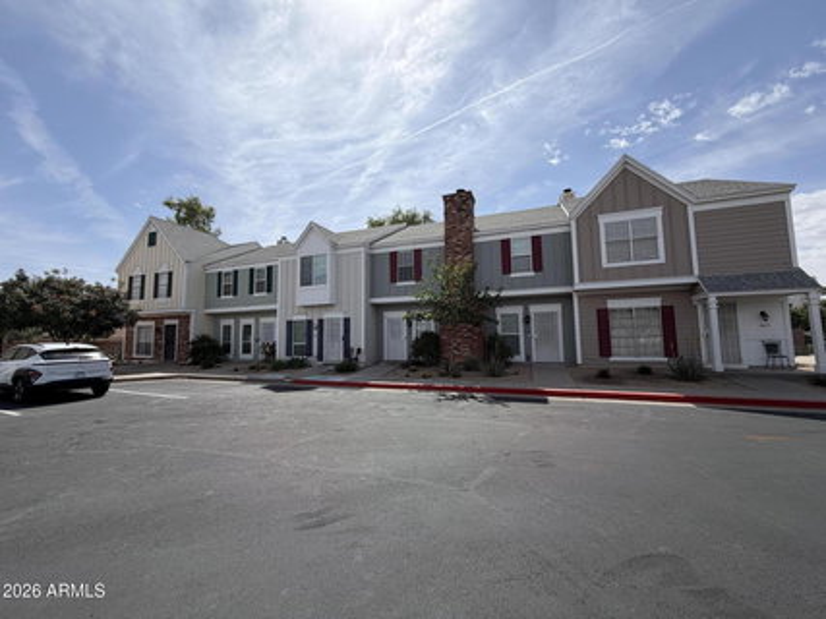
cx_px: 413
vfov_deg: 85.6
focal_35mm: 14
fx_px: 334
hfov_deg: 102.1
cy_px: 310
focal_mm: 2.22
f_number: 2.2
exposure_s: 1/1259
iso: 20
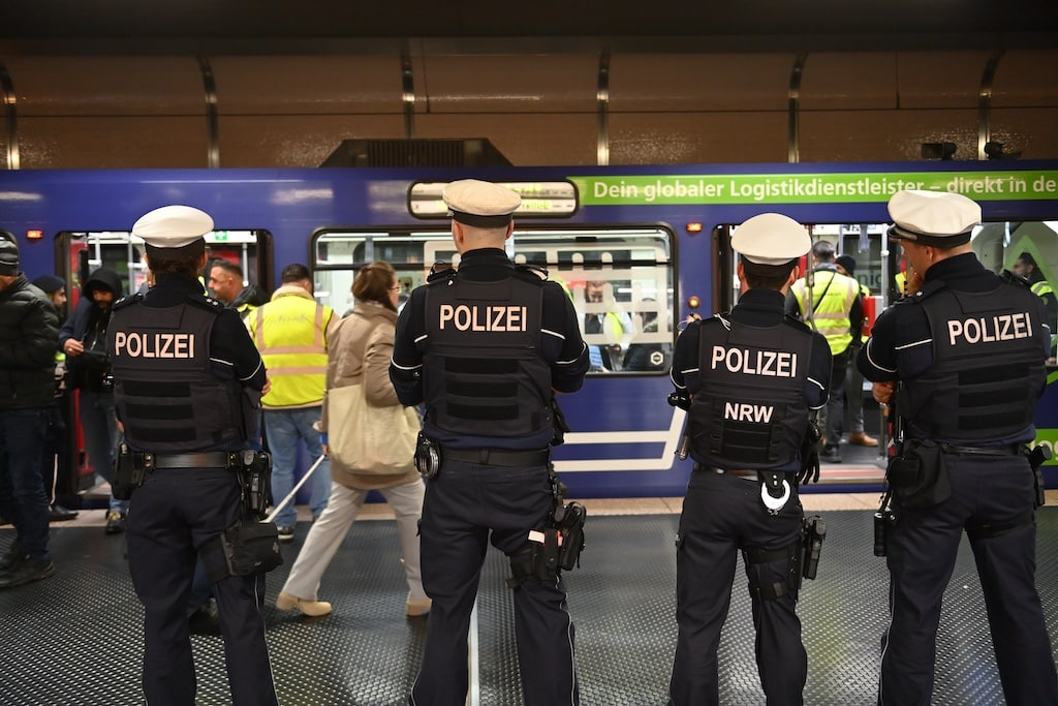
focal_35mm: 35
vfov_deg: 37.9
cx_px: 529
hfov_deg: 54.4
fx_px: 1029
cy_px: 353
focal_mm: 35
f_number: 2.8
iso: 2500
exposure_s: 1/100
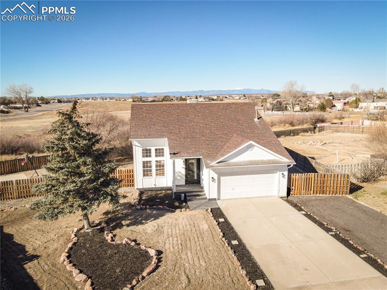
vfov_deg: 56.8
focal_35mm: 24
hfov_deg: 71.6
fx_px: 268
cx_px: 194
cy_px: 145
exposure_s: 1/800
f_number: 2.8
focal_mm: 4.5
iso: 110
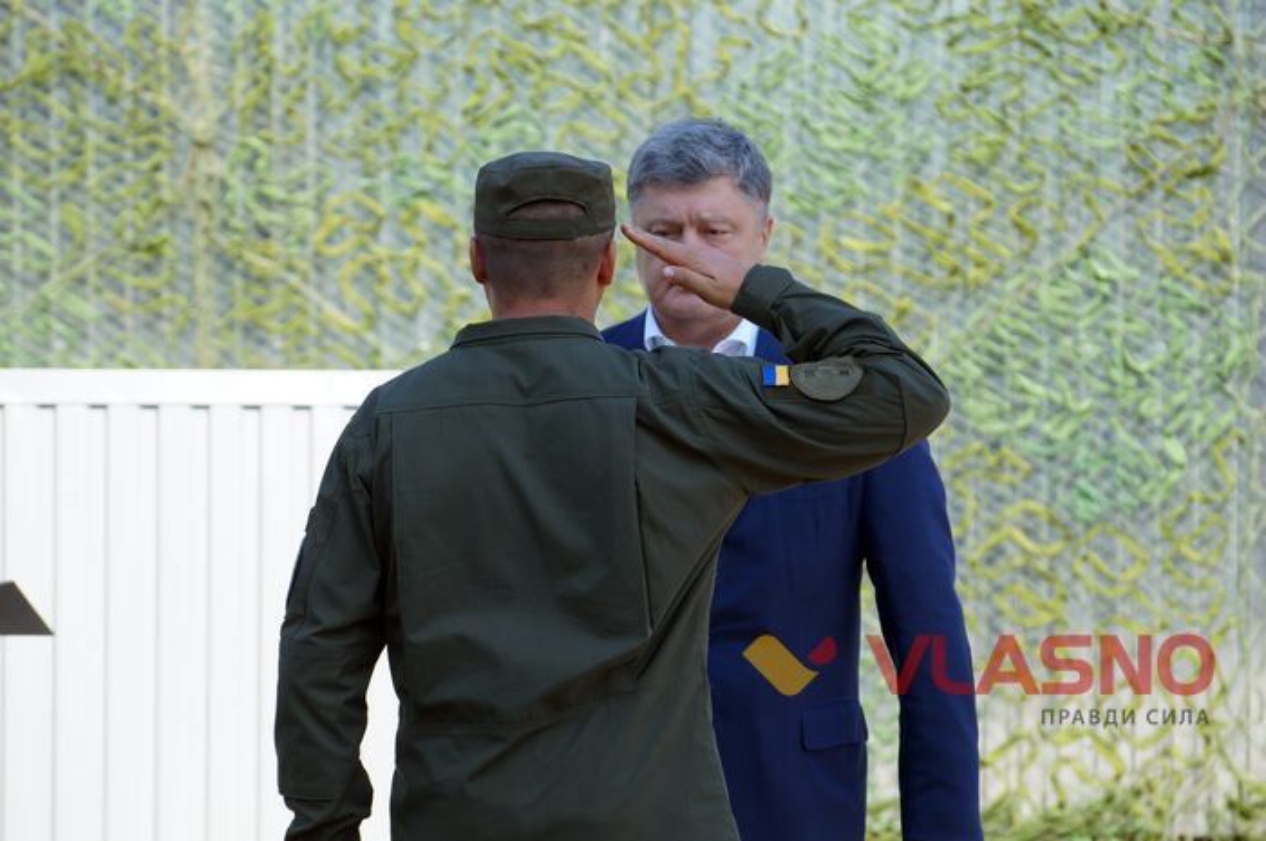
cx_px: 633
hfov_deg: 12.5
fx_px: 5796
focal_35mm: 165
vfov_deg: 8.3
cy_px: 420
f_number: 5.6
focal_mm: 110
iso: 100
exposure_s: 1/200
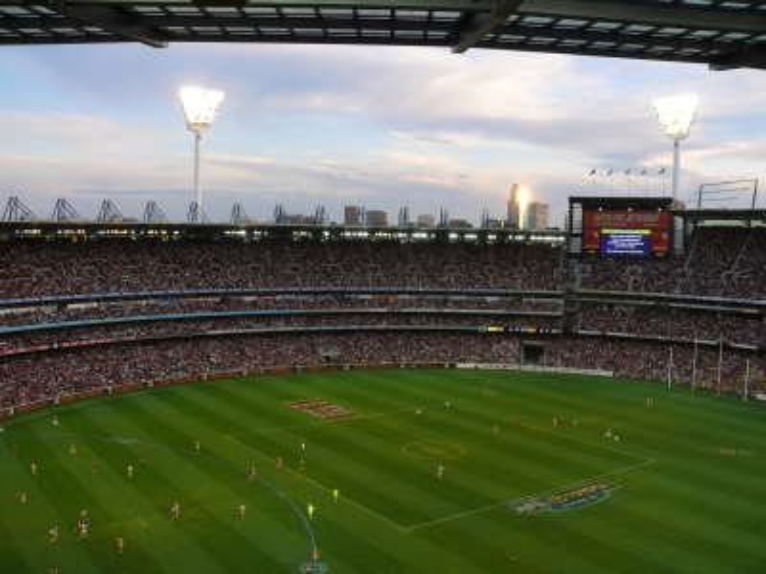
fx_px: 774
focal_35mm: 35
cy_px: 287
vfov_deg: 40.7
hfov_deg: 52.6
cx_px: 383
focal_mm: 7.4
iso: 100
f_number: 3.6
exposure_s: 1/125
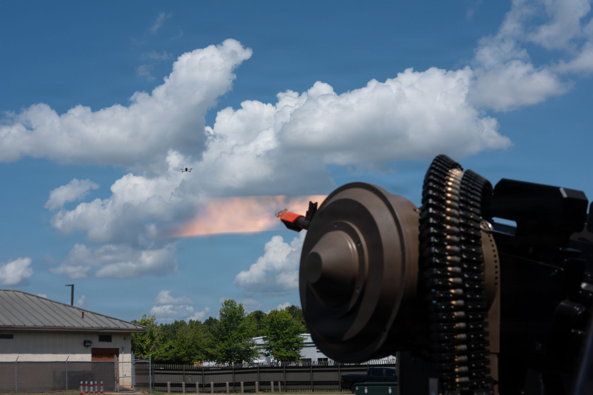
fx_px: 889
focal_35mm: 54
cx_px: 296
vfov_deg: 25.1
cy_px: 198
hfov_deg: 36.9
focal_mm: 54
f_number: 18
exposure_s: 1/160
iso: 160
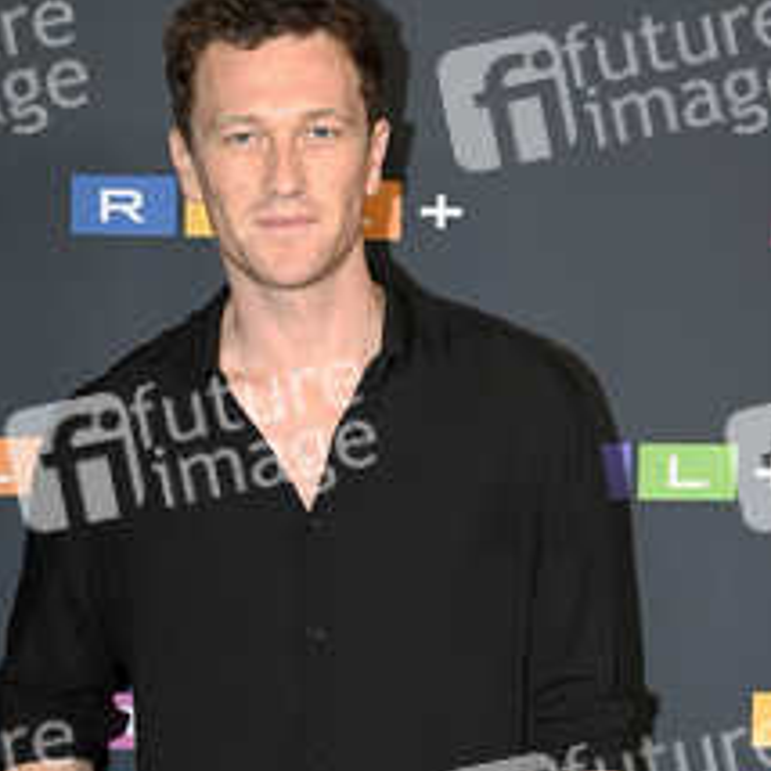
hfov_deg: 19.5
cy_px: 627
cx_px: 295
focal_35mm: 89
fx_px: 2243
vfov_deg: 19.3
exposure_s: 1/125
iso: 500
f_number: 6.3
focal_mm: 56
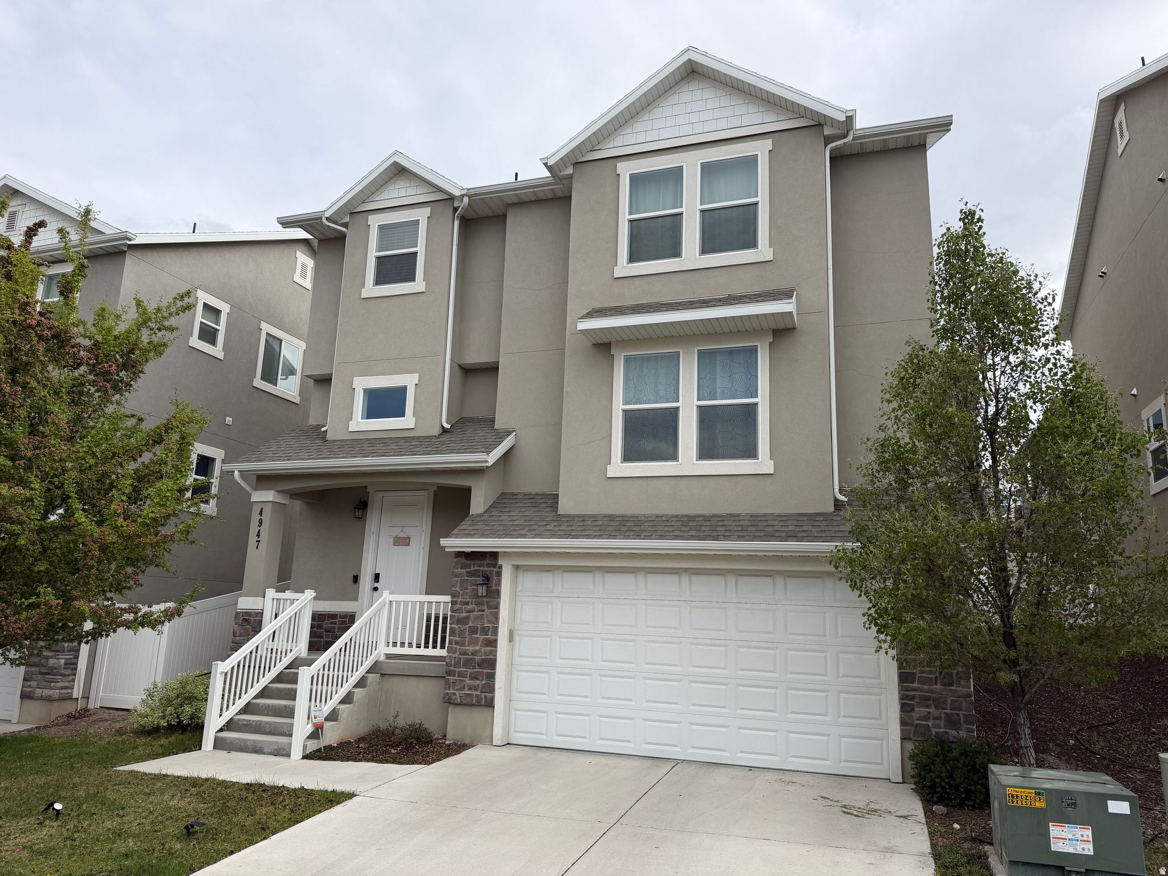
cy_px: 438
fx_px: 810
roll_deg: -1.4
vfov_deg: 56.8
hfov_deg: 71.6
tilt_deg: +13.5
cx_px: 584
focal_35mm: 24
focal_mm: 6.76
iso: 80
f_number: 1.78
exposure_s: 1/2801
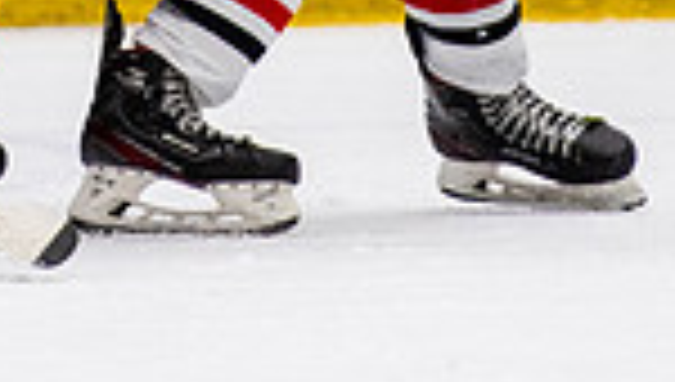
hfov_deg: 1.4
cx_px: 83
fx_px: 28276
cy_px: -677
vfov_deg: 0.8
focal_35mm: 1577
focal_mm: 200
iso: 1800
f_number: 2.8
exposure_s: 1/640
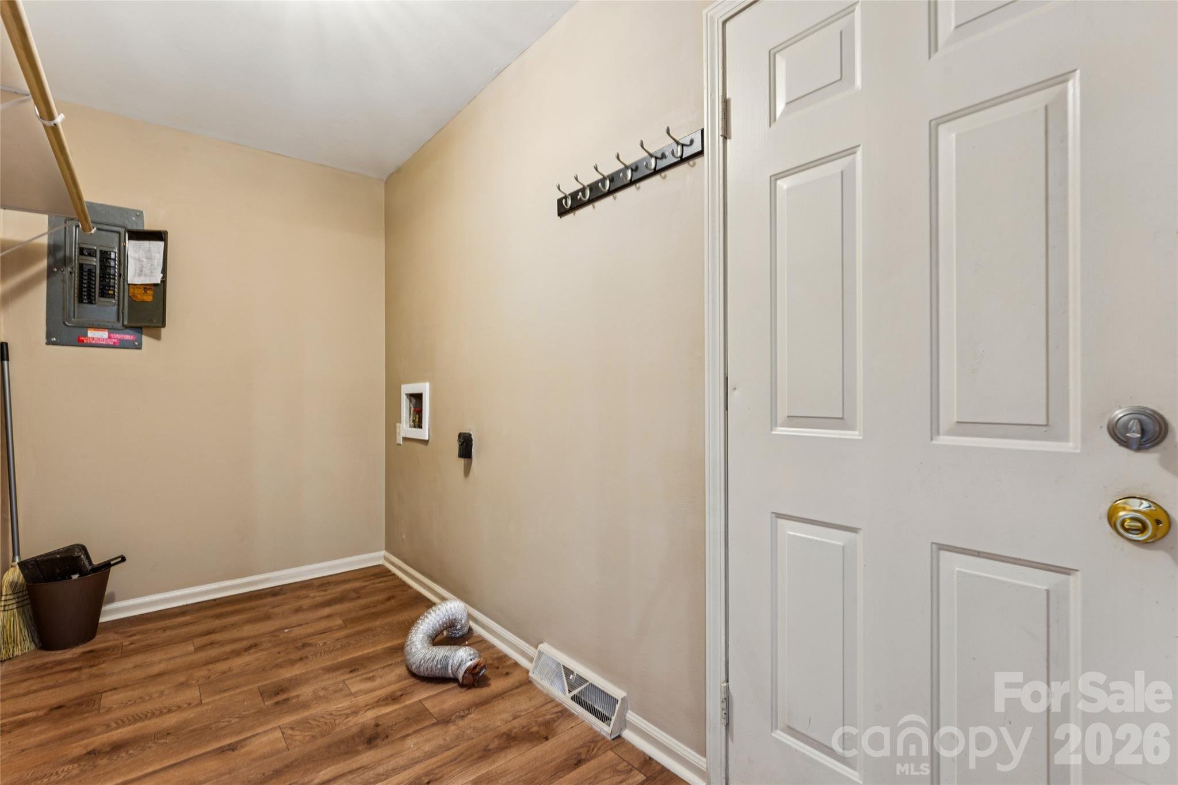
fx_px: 533
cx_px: 589
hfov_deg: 95.7
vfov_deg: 72.7
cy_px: 392
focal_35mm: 16
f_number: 13
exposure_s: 1.6
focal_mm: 16.3
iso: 200
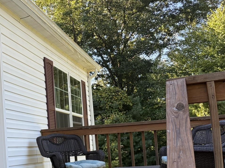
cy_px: 130
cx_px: 15
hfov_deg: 32.3
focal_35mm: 56
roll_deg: +3.0
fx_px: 364
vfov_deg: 25.7
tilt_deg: +2.8
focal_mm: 5.96
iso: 40
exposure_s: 1/254
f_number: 1.6
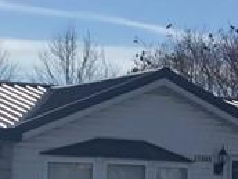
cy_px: 239
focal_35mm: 185
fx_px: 1272
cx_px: 122
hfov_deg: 10.7
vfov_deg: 7.9
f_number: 2.4
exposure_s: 1/2037
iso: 25
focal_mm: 3.3
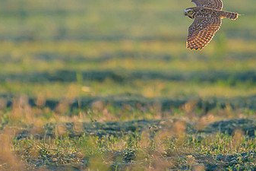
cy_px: 8
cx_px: 179
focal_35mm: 1271
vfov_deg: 1.1
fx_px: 9042
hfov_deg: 1.6
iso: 1000
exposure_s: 1/3200
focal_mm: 560
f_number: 4
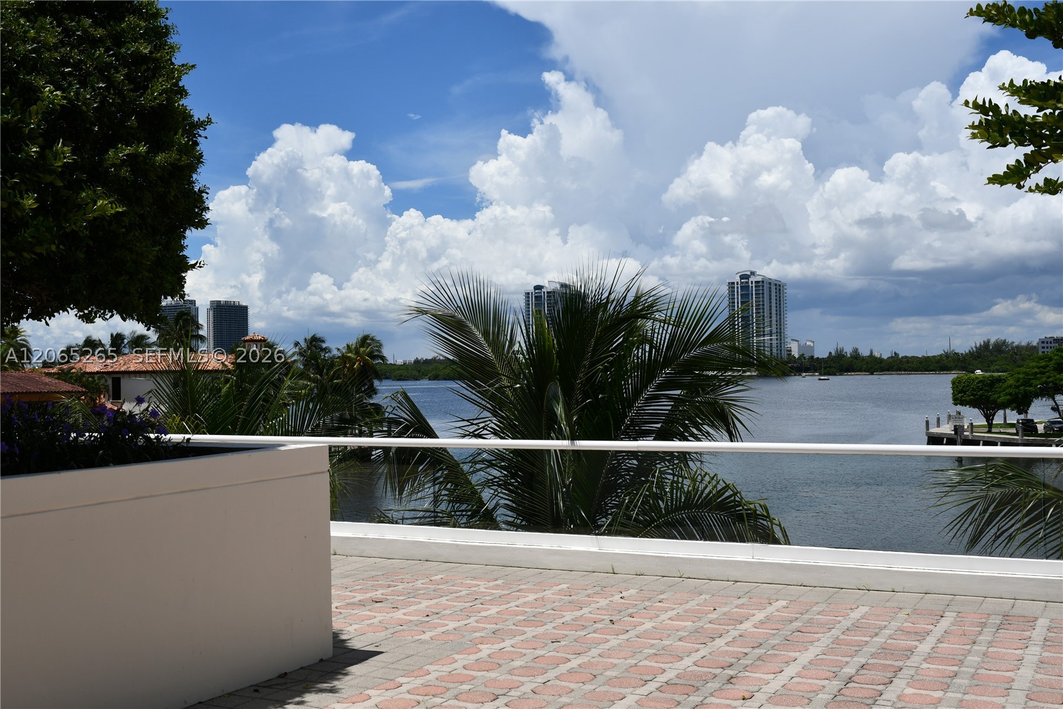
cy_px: 354
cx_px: 532
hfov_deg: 51.9
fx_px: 1092
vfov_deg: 35.9
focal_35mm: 37
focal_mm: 25
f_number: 10
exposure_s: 1/400
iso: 100
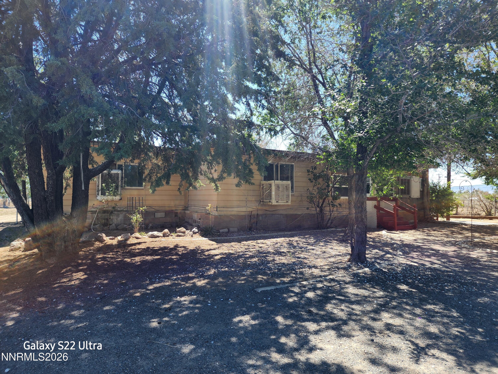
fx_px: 331
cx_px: 249
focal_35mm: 23
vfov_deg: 58.9
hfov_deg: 73.9
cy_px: 187
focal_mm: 6.4
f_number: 1.8
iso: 12
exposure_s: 1/353
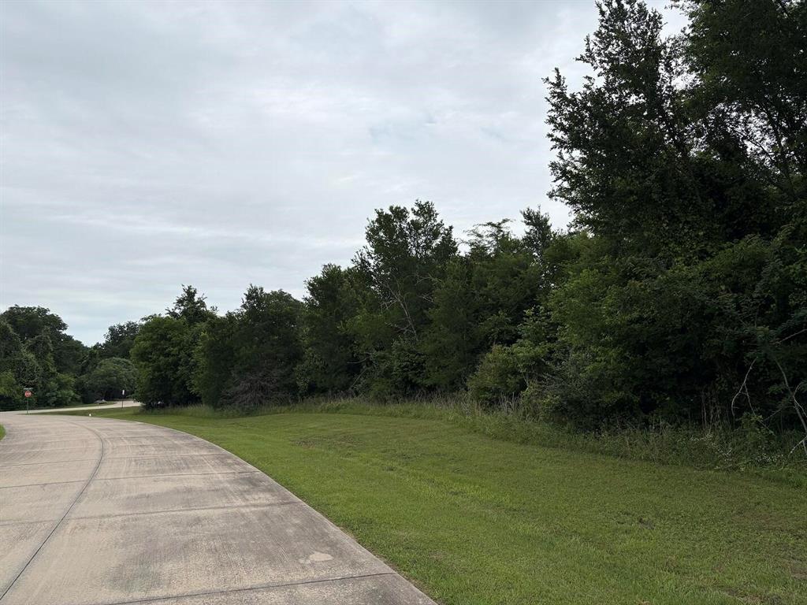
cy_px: 302
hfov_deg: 67.3
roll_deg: +1.1
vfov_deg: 53.1
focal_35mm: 26
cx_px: 404
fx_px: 606
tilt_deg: +7.2
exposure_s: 1/4608
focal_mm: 5.96
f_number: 1.6
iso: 50
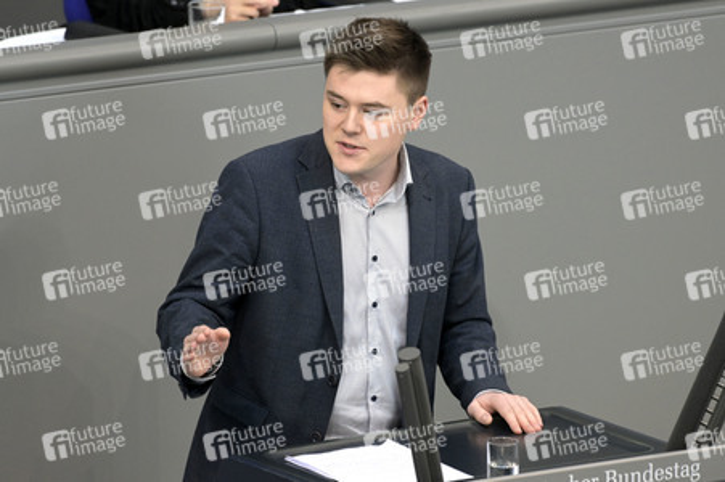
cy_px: 241
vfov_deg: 3.3
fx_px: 8251
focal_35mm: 410
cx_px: 362
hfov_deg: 5.0
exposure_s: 1/320
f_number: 5.6
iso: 8000
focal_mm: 410
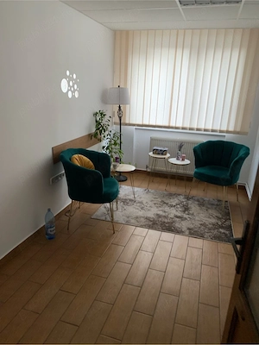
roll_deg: -0.6
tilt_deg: -15.7
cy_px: 172
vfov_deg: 67.3
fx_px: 259
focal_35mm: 26
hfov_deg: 53.1
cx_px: 130
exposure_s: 1/60
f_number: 1.8
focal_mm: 4.25
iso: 160
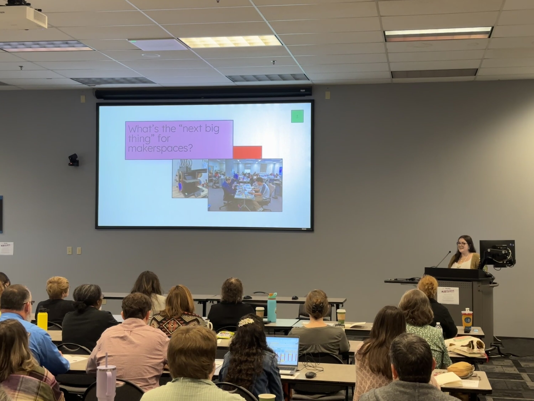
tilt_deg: +2.6
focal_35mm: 48
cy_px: 200
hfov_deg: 39.7
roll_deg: -0.9
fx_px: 740
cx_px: 267
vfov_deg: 30.3
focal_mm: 6.86
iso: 250
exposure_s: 1/60
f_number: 1.78
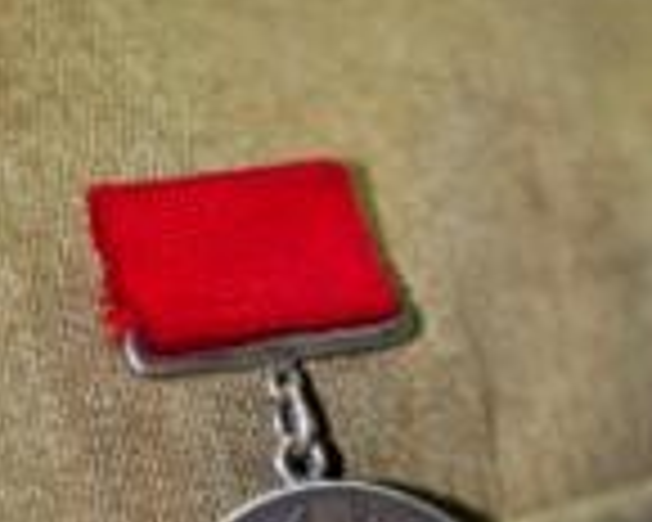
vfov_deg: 7.6
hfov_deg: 9.5
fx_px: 3917
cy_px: 454
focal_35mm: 203
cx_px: 328
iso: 800
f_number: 2.8
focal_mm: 70
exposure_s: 1/125
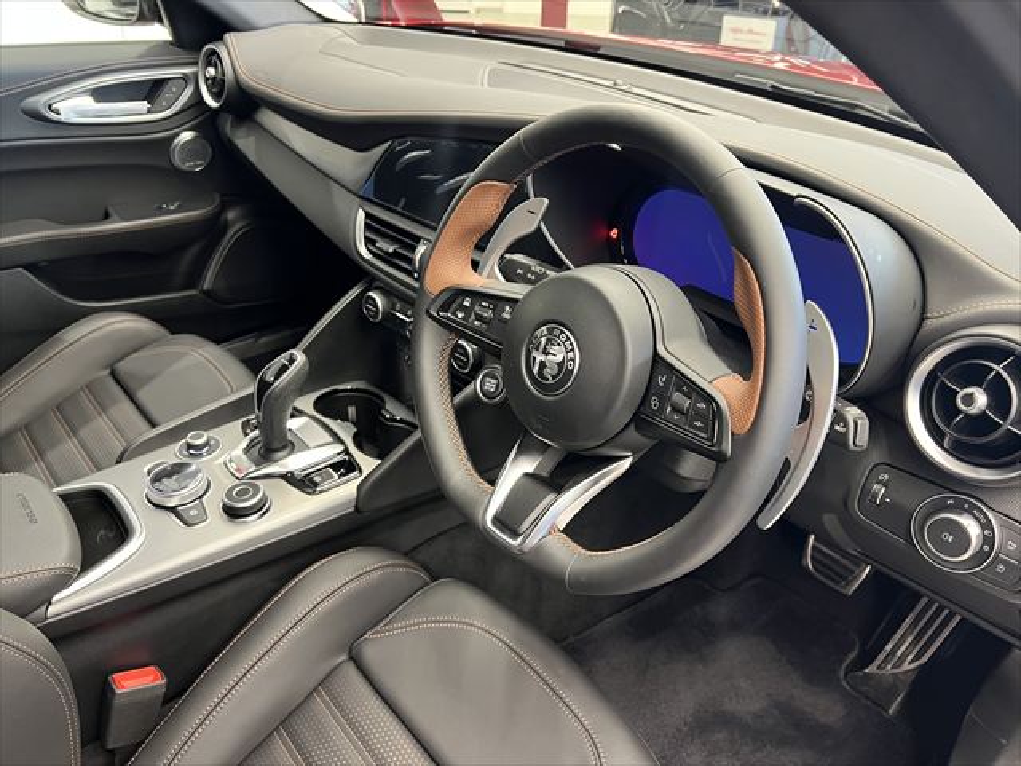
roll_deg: -2.1
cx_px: 510
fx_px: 767
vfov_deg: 53.1
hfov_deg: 67.3
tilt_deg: -32.4
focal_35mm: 26
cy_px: 383
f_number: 1.5
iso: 400
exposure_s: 1/33
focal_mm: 5.7
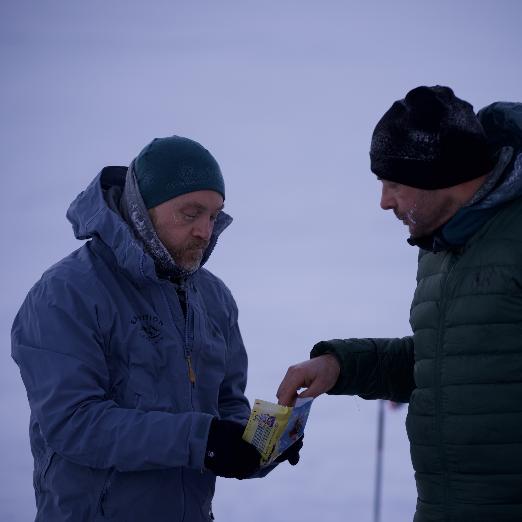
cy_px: 260
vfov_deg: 11.3
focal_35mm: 154
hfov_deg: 11.3
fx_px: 2627
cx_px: 291
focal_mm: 120
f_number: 2.8
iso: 500
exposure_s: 1/250
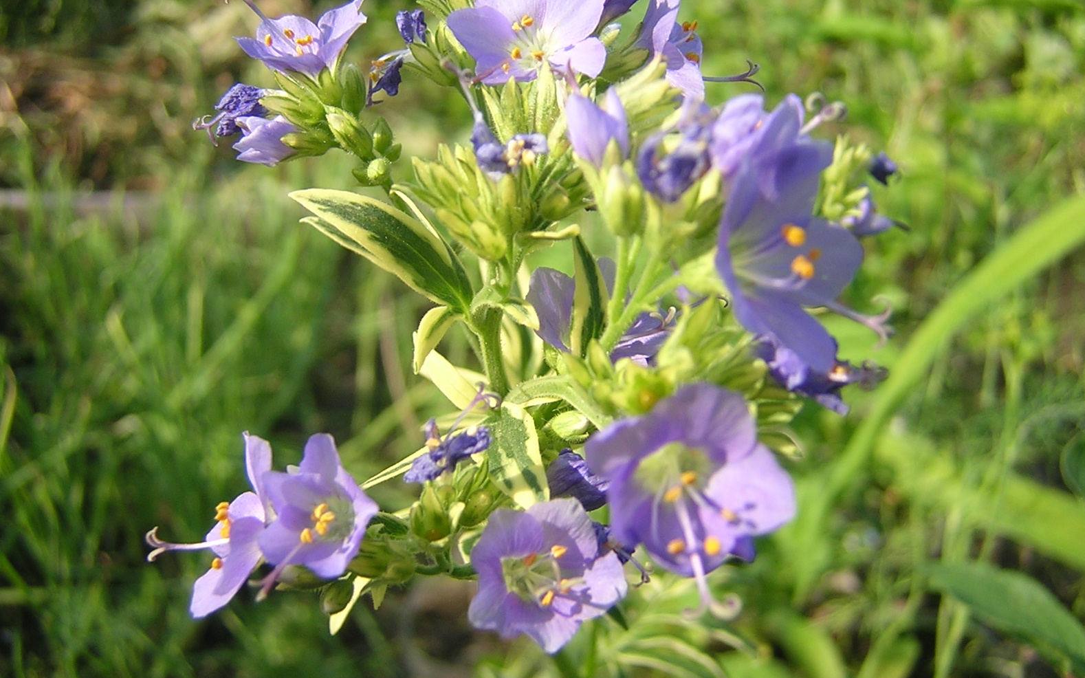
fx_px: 1271
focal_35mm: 43
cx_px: 539
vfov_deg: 29.9
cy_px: 325
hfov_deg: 46.2
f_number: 2.7
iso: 100
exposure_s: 1/394
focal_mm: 5.2
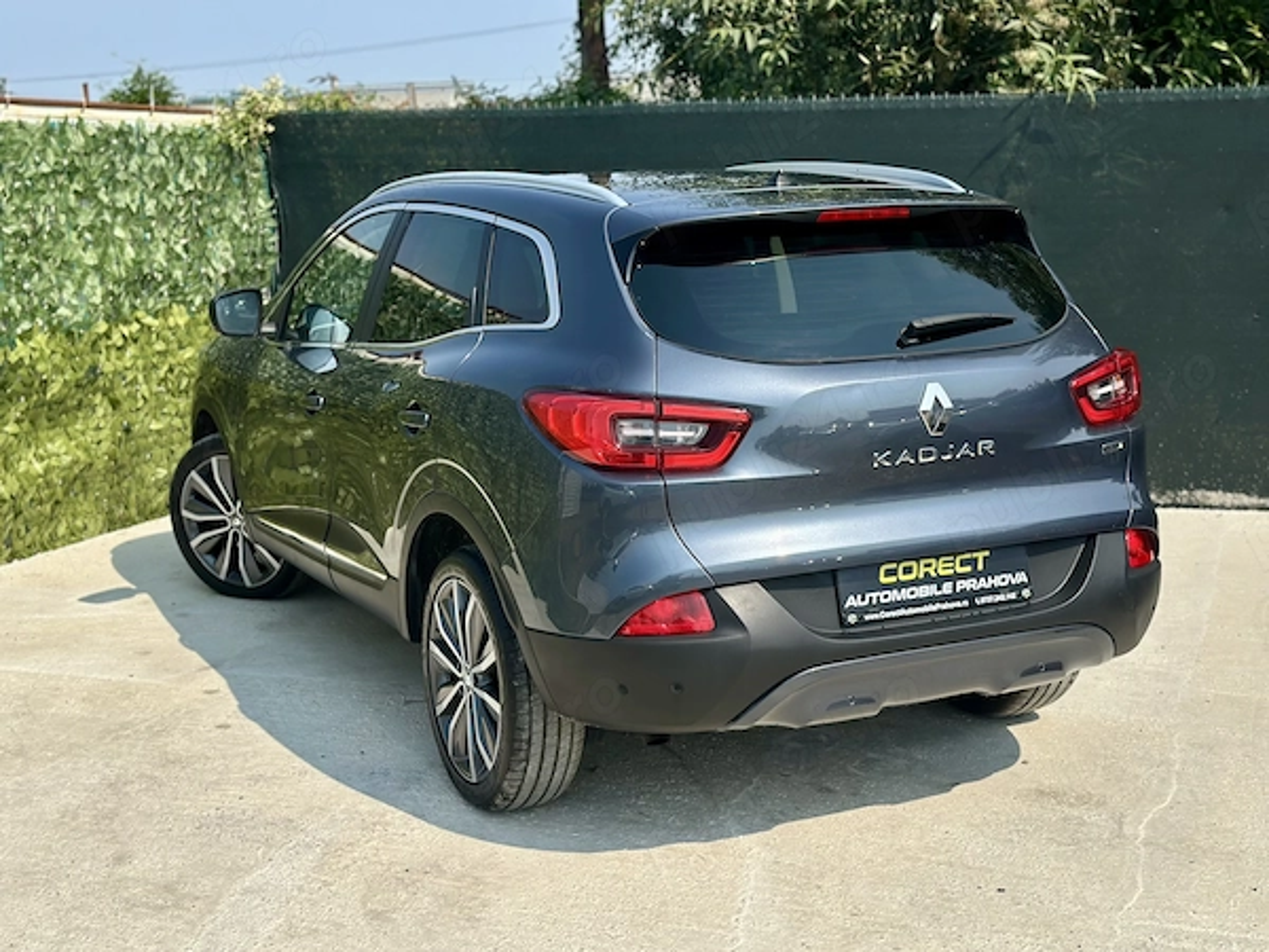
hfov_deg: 39.7
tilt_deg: -10.5
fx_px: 1760
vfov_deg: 30.3
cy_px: 476
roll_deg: +0.6
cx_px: 634
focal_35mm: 48
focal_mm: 6.86
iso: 80
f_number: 1.78
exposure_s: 1/4367
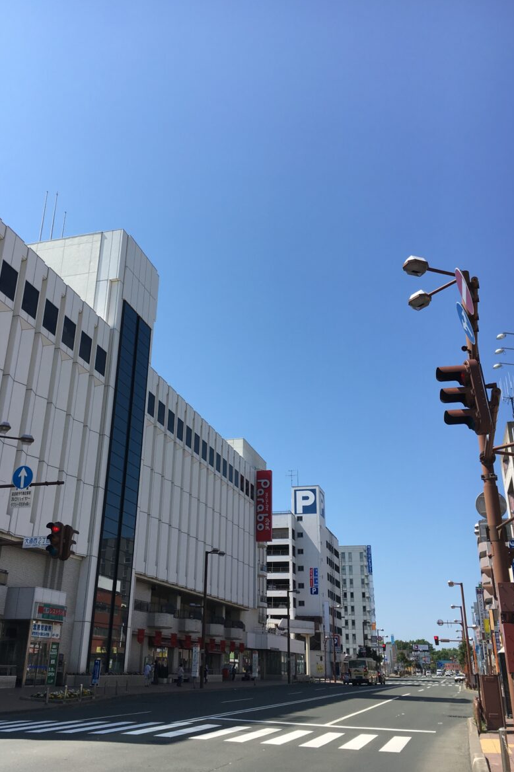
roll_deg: -2.8
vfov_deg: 60.3
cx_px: 233
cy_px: 381
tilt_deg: +24.1
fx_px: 664
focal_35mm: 31
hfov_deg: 42.3
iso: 25
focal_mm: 4.15
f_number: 2.2
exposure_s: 1/1603
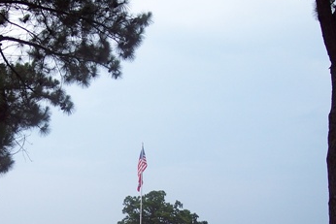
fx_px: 700
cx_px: 127
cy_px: 210
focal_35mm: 75
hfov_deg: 26.9
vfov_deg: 17.9
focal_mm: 8
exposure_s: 1/90
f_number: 2.8
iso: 100
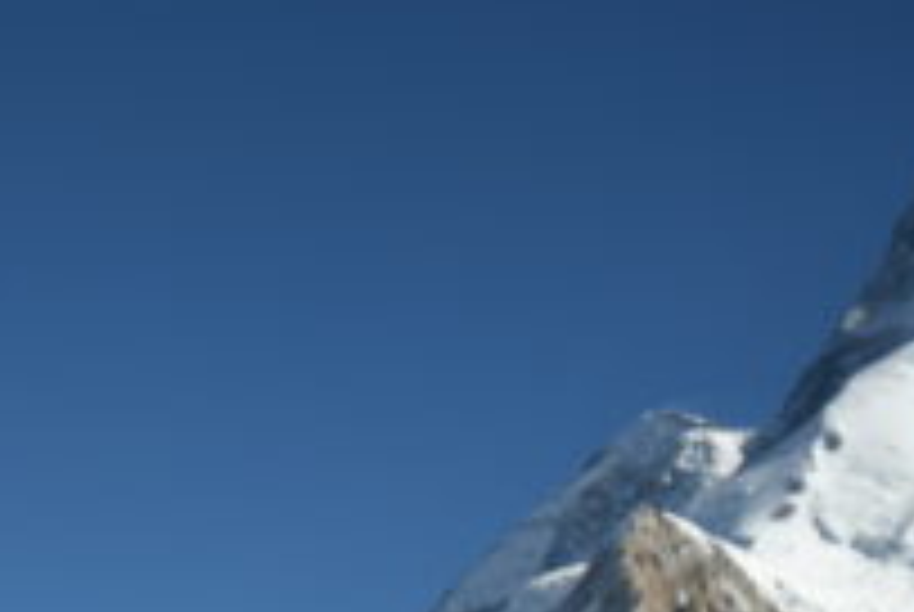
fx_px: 3458
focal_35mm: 136
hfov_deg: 13.4
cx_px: -765
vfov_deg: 9.9
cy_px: 878
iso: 200
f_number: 2.8
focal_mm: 24
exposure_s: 1/8000
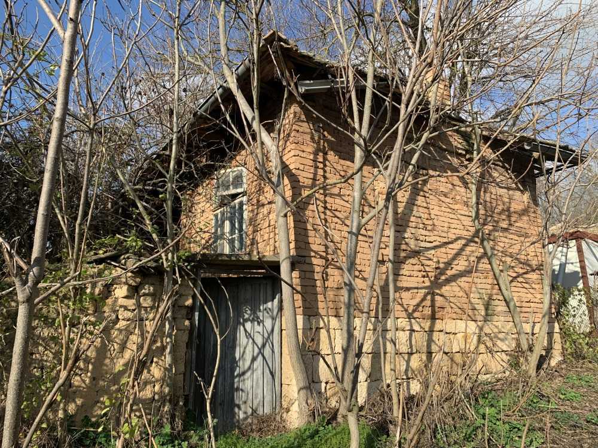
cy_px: 224
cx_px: 299
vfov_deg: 53.1
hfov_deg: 67.3
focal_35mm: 26
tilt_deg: +14.3
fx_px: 449
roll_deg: -1.1
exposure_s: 1/1447
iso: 25
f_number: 1.8
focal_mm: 4.25
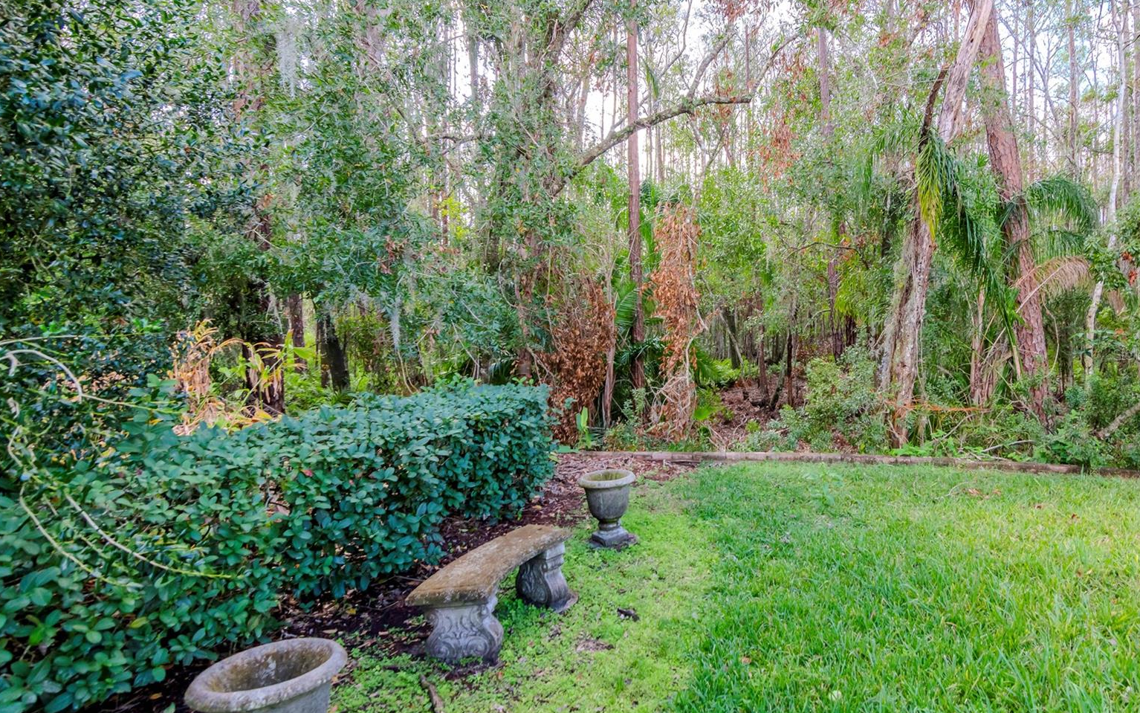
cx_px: 585
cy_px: 355
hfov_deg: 92.6
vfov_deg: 66.4
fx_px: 545
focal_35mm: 18
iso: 640
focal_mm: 11
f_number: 7.1
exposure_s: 1/100
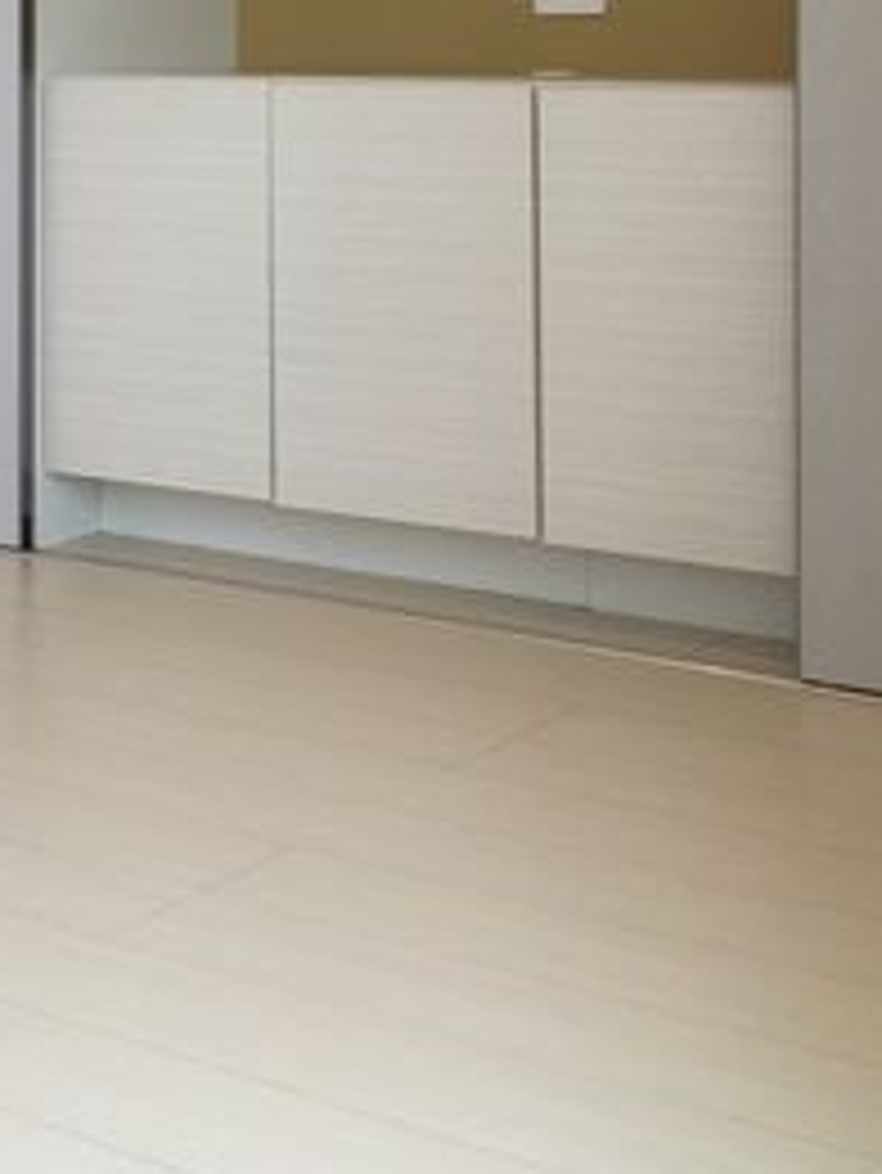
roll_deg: -0.8
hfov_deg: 20.2
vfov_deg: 26.1
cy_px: 31
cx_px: 45
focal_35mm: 71
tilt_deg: +0.6
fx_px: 2410
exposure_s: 1/60
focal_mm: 4.15
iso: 25
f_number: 2.2
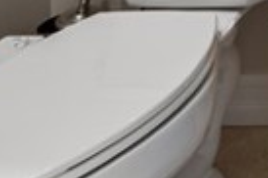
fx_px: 781
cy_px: -447
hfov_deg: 12.4
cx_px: 734
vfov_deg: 8.9
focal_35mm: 105
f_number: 9
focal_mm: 14
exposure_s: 1/2
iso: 200
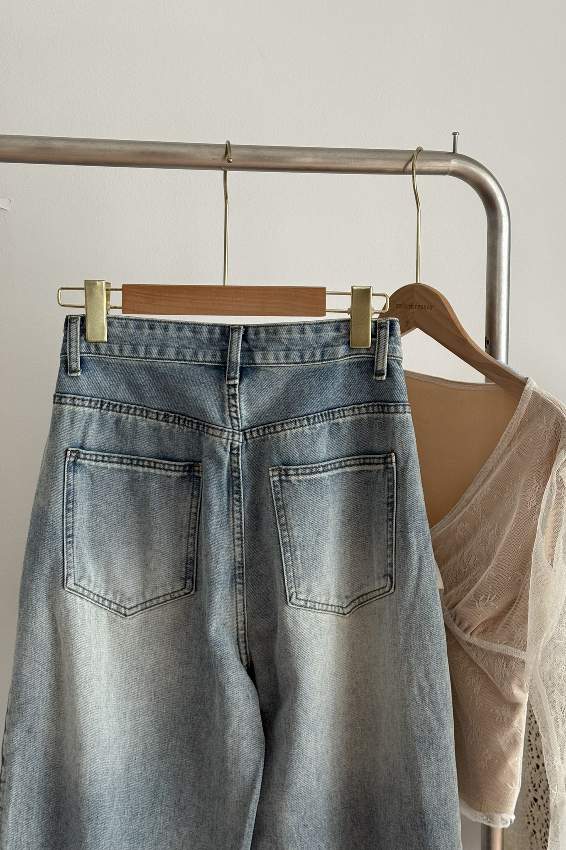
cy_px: 425
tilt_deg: -4.7
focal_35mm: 50
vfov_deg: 39.6
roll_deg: -0.2
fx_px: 1179
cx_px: 311
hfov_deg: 27.0
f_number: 1.78
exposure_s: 1/62
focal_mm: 6.76
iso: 100
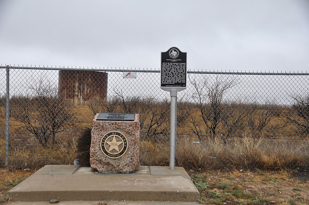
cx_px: 154
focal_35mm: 48
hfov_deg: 41.2
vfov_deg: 28.0
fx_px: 411
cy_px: 102
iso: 360
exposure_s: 1/125
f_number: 5.6
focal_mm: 32
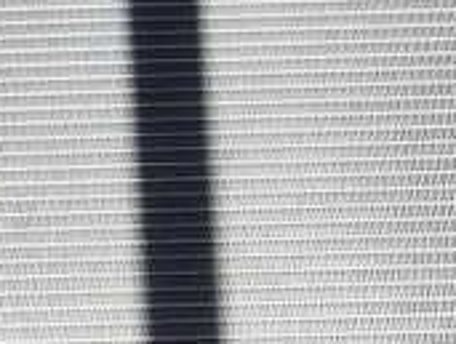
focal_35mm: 105
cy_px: 309
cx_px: 507
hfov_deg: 18.0
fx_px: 1386
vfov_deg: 14.0
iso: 100
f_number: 3.2
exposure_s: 1/800
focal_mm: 5.4
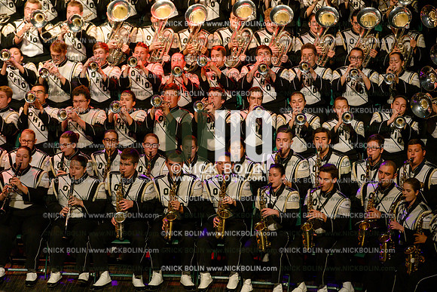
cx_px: 218
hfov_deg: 10.3
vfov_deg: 6.9
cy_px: 146
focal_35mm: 200
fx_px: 2428
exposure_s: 1/500
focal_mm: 200
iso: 5000
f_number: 4
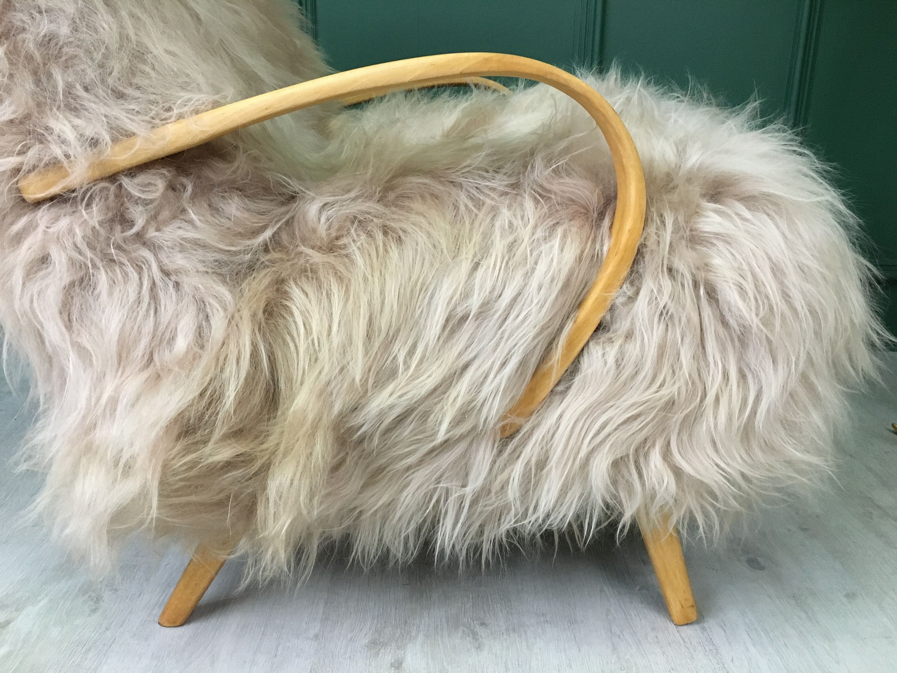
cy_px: 336
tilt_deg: -15.7
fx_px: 751
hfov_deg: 61.7
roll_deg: -1.4
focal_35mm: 29
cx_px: 448
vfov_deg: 48.2
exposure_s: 1/25
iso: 200
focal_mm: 4.15
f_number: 2.2
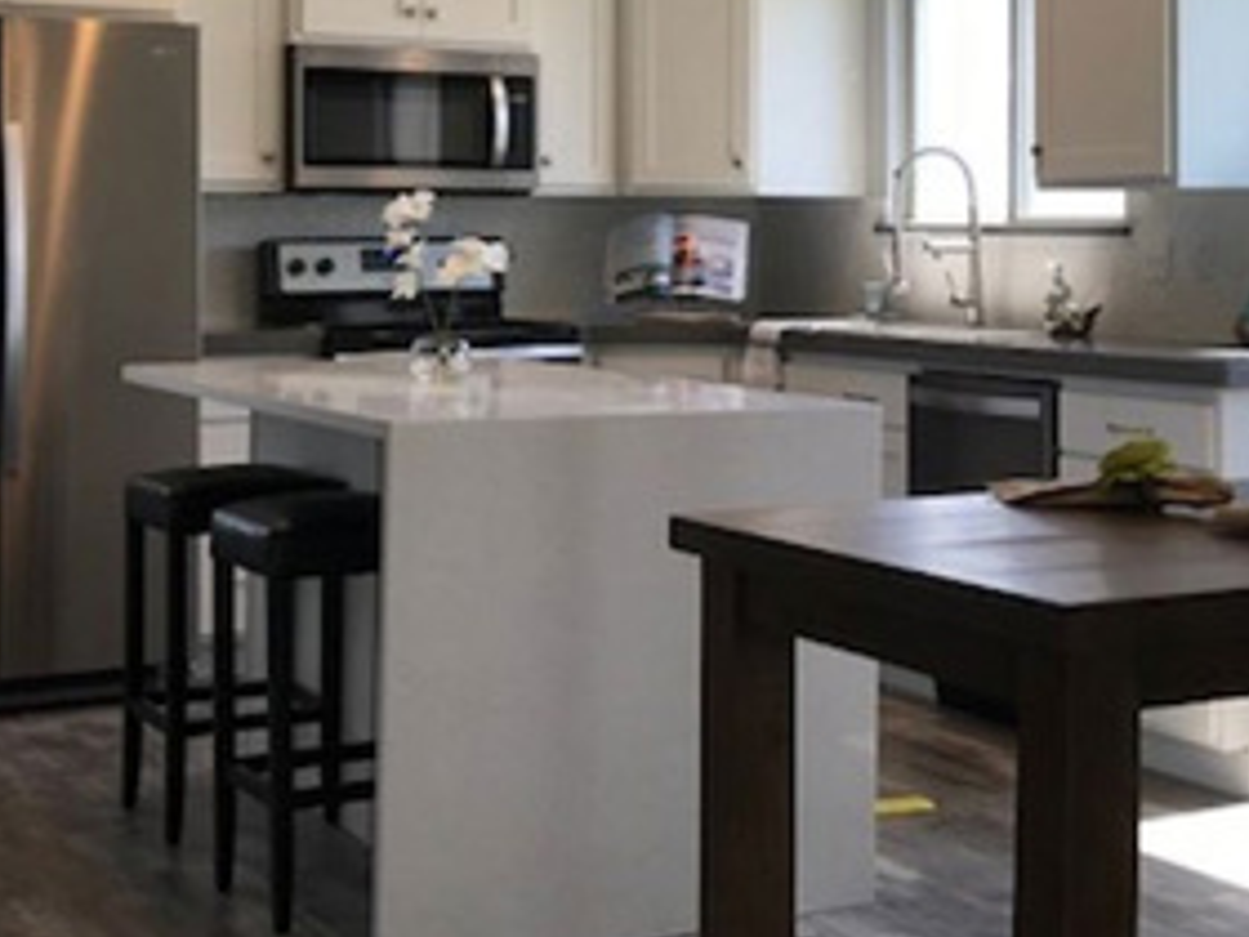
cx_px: 928
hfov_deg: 29.8
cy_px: 232
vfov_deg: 22.7
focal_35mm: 64
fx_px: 2309
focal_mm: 3.99
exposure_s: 1/170
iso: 20
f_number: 1.8
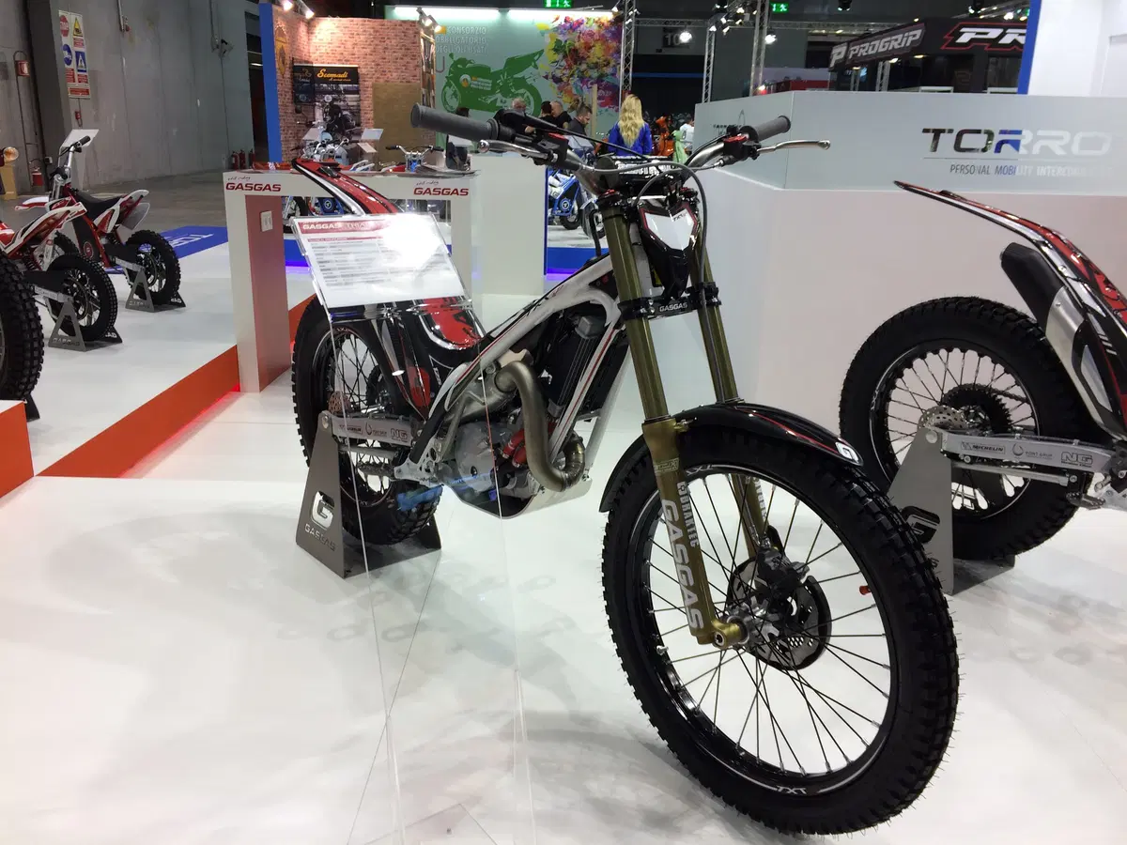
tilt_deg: -18.2
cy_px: 422
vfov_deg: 48.2
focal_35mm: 29
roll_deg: +0.3
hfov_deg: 61.7
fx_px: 944
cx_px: 564
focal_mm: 4.15
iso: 40
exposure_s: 1/50
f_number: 2.2
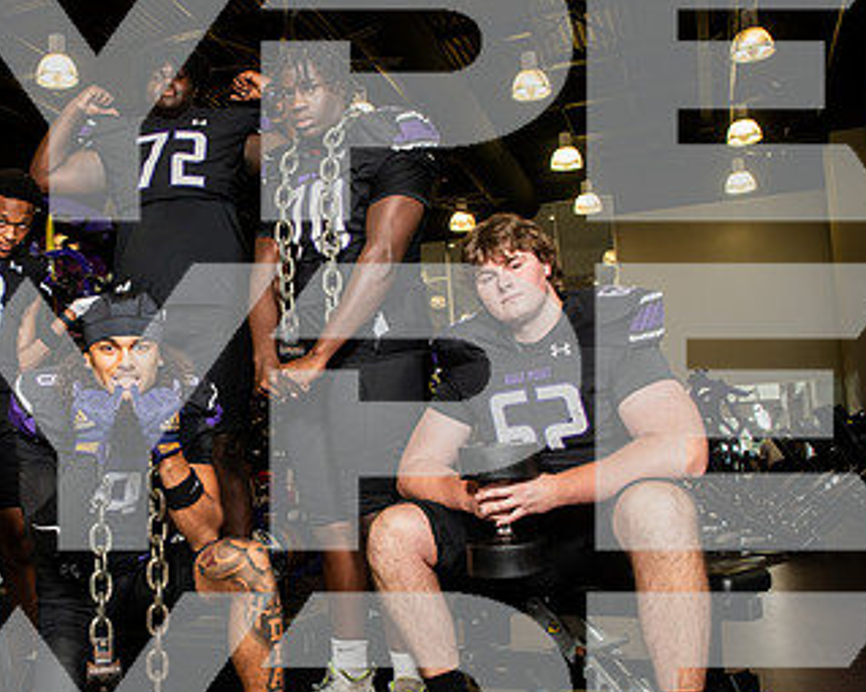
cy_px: 408
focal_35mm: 41
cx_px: 217
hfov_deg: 43.4
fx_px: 1051
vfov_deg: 36.4
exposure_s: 1/250
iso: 500
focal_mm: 24
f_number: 5.6
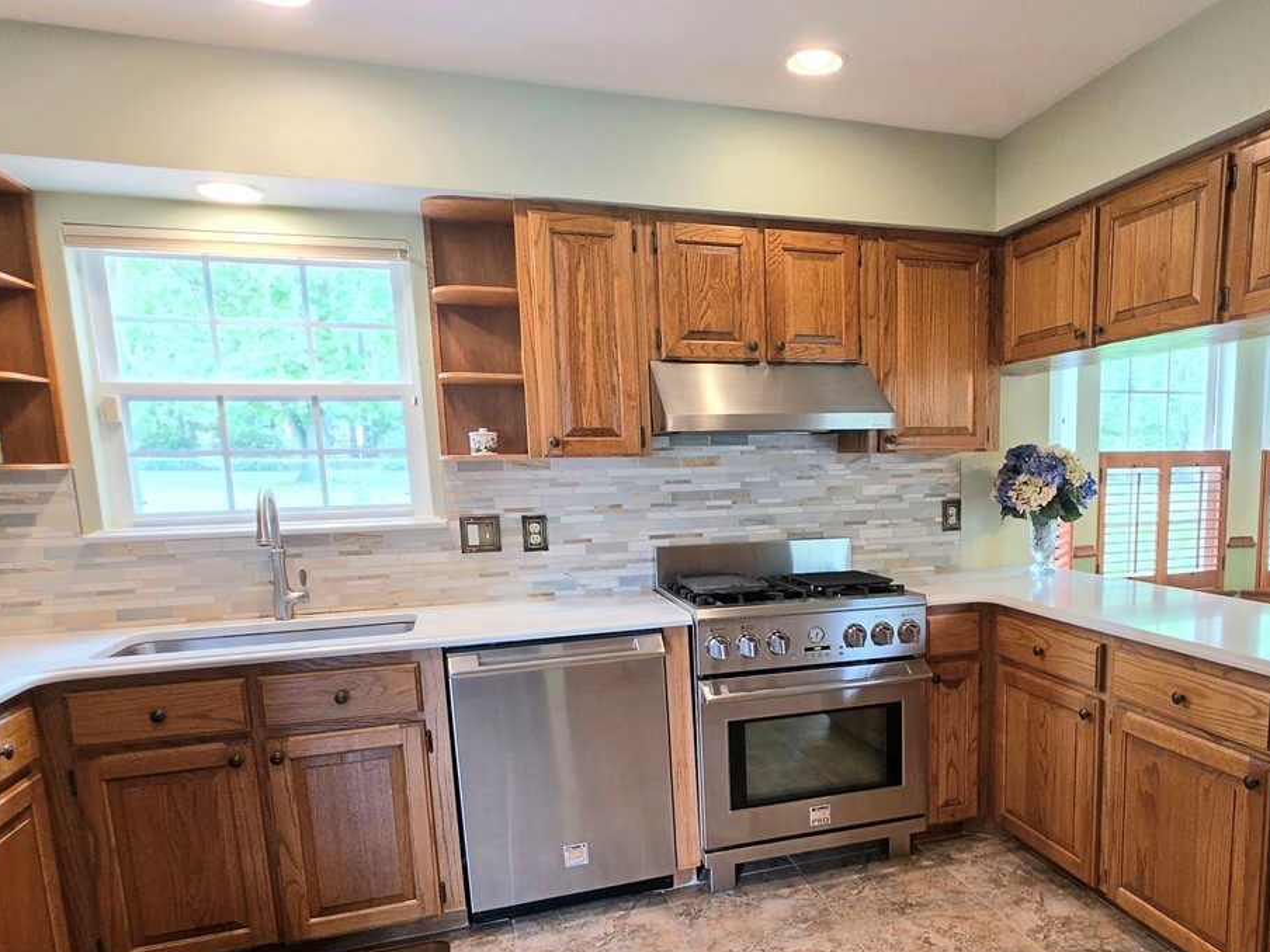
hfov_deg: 72.3
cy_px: 616
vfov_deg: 57.9
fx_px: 844
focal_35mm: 23
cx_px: 819
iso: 250
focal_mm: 2.2
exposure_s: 1/60.2
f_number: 1.9
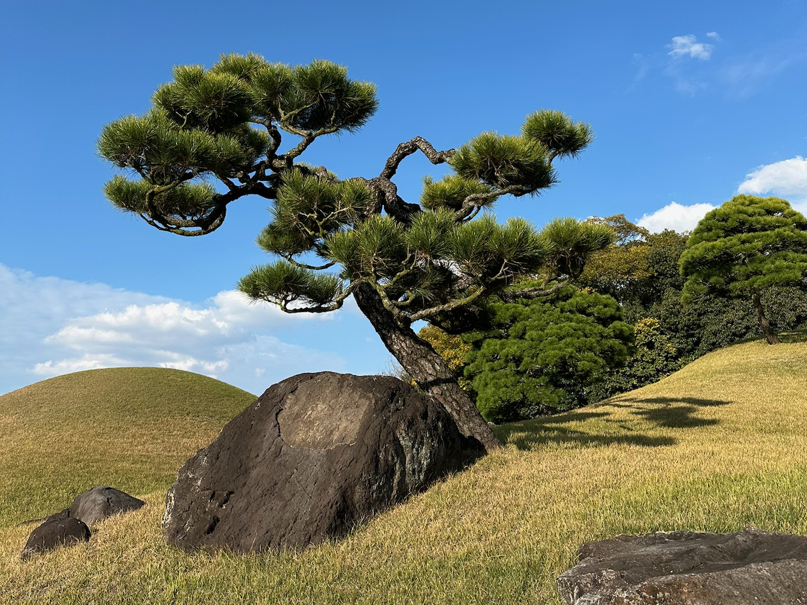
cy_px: 302
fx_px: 560
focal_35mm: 24
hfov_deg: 71.6
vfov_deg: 56.8
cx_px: 404
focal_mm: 6.86
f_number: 1.78
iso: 80
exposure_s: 1/3247
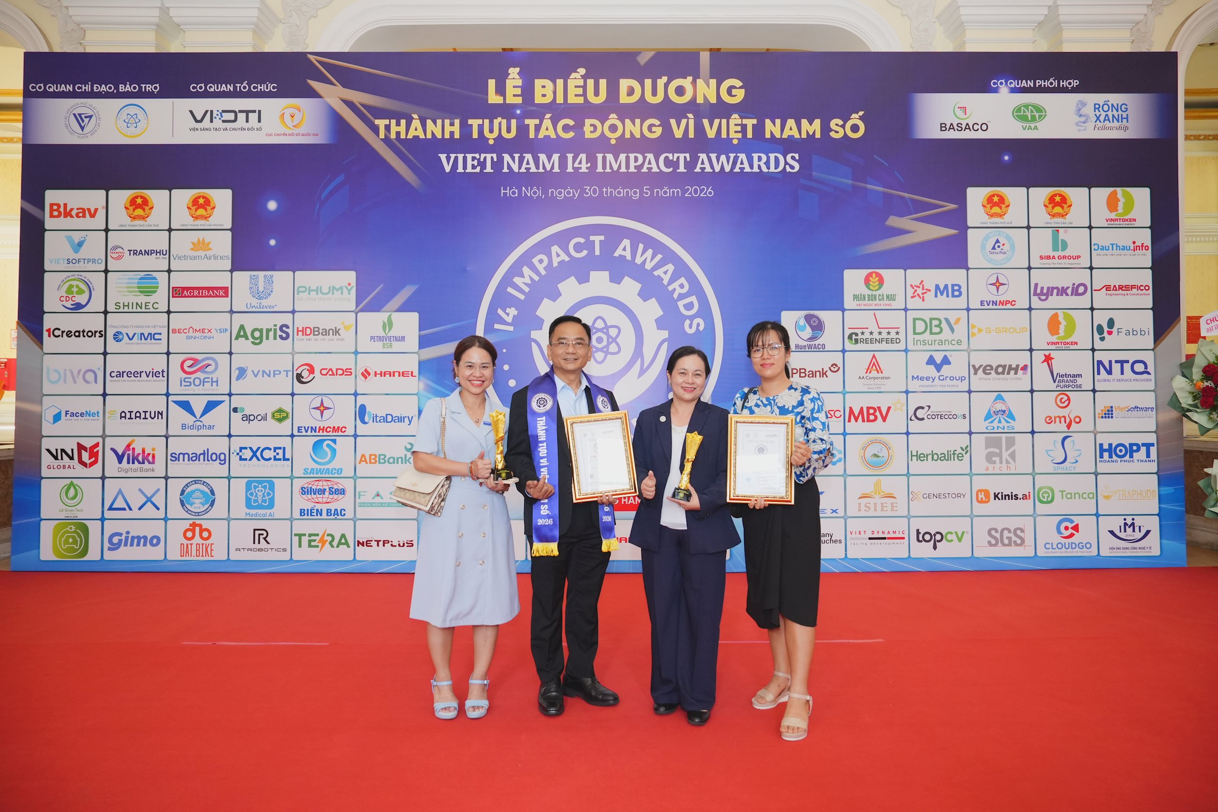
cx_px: 609
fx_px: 812
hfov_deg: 73.7
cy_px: 406
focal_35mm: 24
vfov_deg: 53.1
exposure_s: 1/200
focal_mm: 24
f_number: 4
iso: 2000
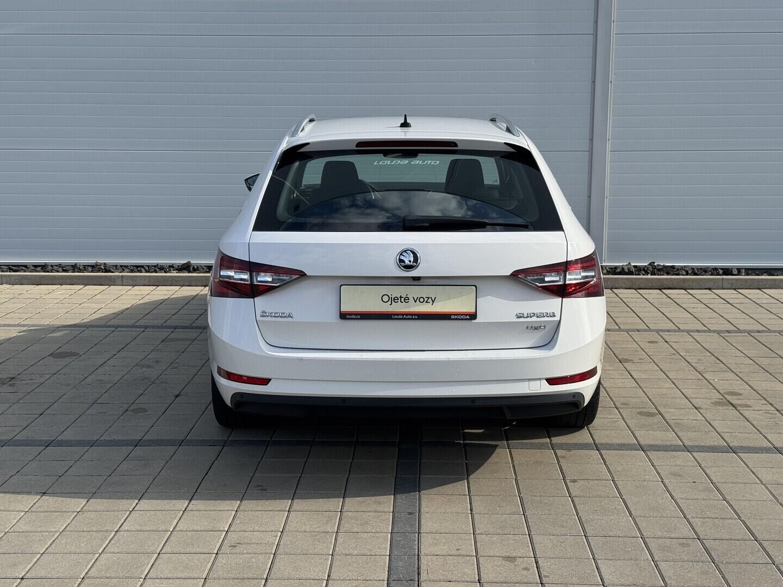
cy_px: 294
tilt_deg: -8.9
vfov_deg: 30.3
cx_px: 392
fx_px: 1086
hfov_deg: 39.7
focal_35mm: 48
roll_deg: +0.0
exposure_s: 1/3096
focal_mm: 6.76
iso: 64
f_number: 1.78
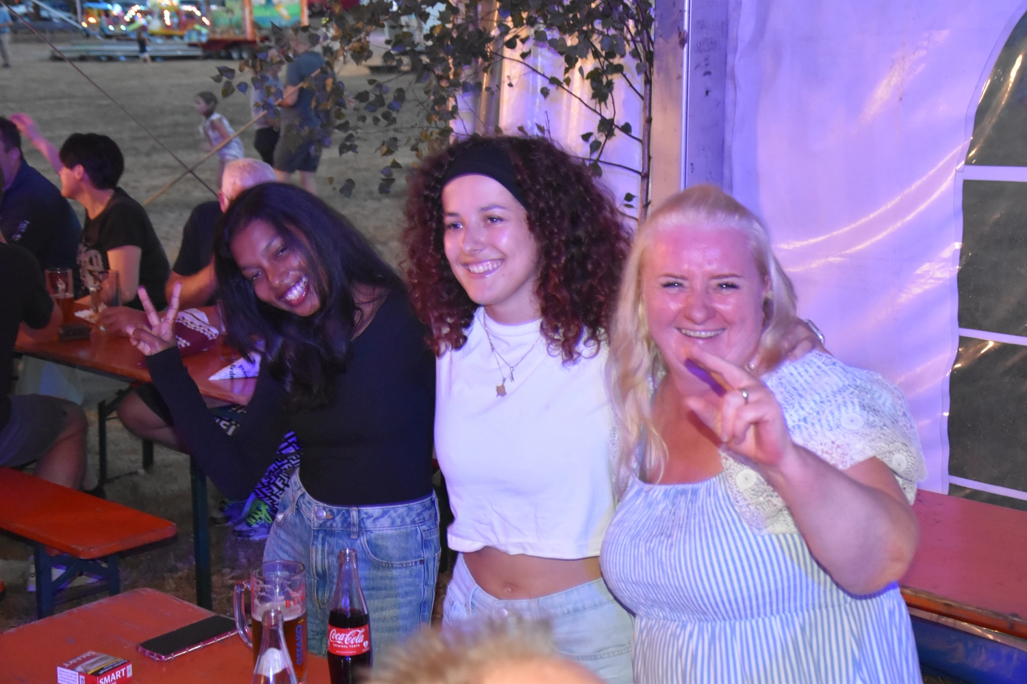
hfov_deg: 35.1
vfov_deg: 23.8
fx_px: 1626
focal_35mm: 57
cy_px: 342
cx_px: 514
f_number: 4.5
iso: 4000
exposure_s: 1/60
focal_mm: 38
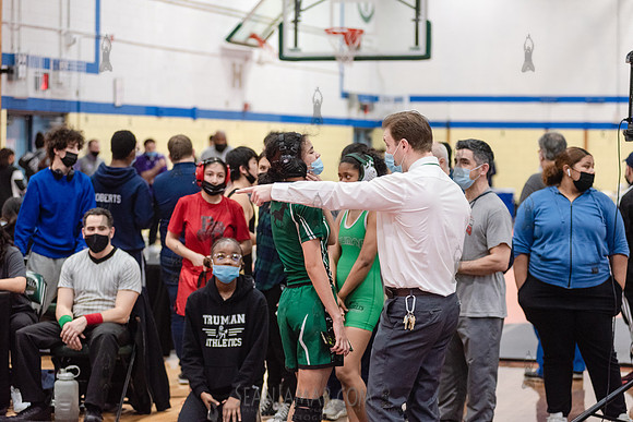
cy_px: 211
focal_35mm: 100
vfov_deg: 13.7
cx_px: 316
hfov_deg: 20.4
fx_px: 1759
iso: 4000
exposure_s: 1/400
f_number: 3.5
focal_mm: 100
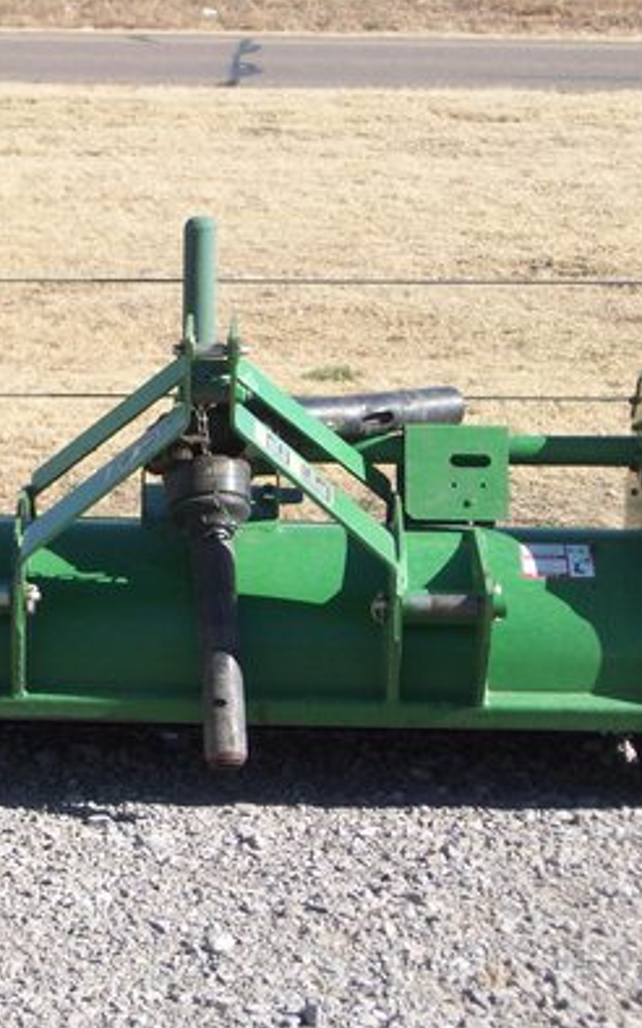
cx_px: 94
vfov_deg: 17.4
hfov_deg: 10.9
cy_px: 501
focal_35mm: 120
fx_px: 3362
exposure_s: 1/308
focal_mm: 13.7
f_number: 4.6
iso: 64
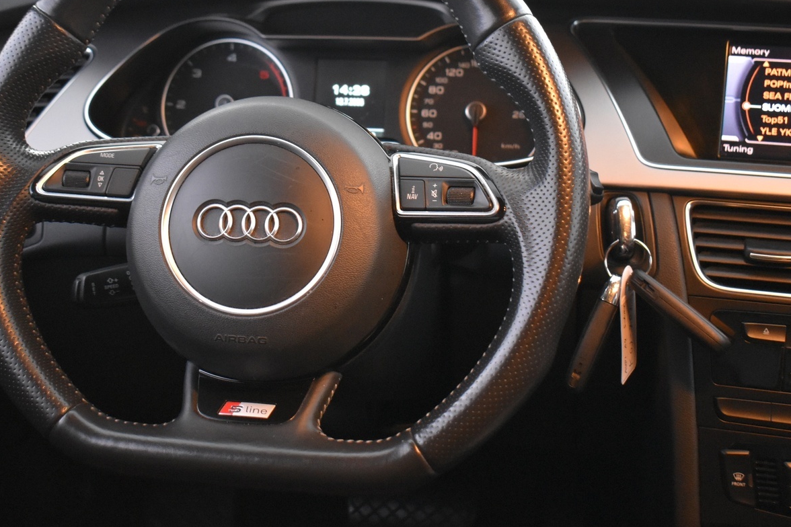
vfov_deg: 21.9
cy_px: 203
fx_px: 1362
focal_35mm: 62
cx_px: 326
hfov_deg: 32.3
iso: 3200
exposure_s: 1/15
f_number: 4.2
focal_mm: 30
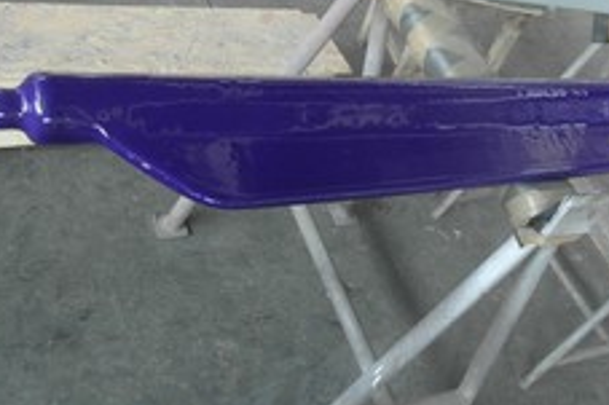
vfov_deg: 30.5
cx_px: 456
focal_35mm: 44
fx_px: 744
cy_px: 188
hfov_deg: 43.1
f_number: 3.2
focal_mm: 4
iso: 200
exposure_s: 1/30
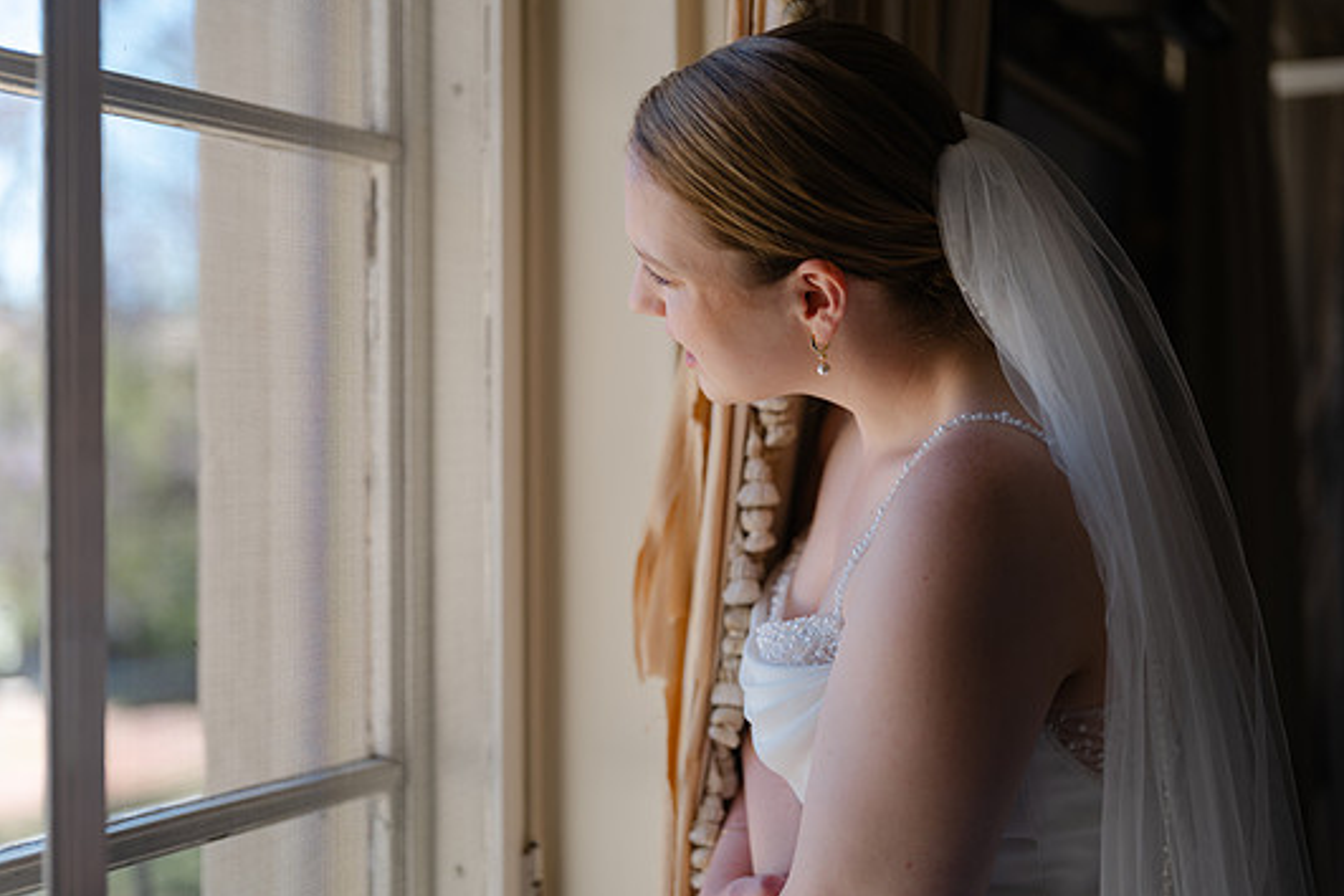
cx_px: 650
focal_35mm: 50
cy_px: 480
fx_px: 1867
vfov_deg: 27.0
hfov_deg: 39.6
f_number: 1.7
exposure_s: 1/450
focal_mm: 55
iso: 160
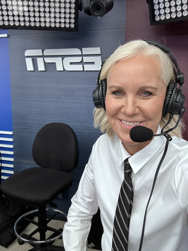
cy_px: 126
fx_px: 217
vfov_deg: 60.0
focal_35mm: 30
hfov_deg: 46.8
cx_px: 94
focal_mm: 2.69
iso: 125
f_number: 1.9
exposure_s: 1/60
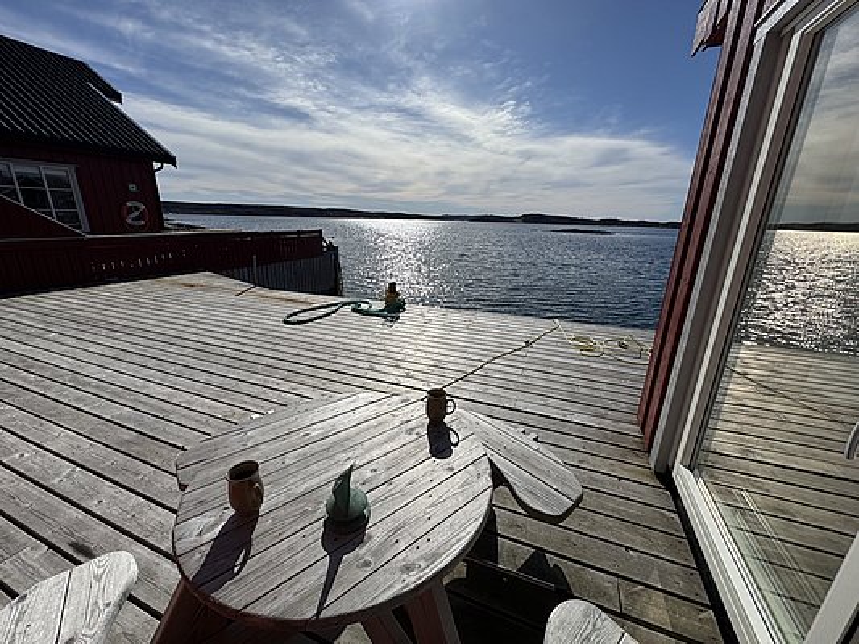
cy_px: 322
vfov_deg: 85.7
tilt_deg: -15.9
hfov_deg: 102.1
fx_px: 347
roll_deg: -1.6
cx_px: 430
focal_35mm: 14
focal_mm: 2.22
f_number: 2.2
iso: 40
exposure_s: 1/5650
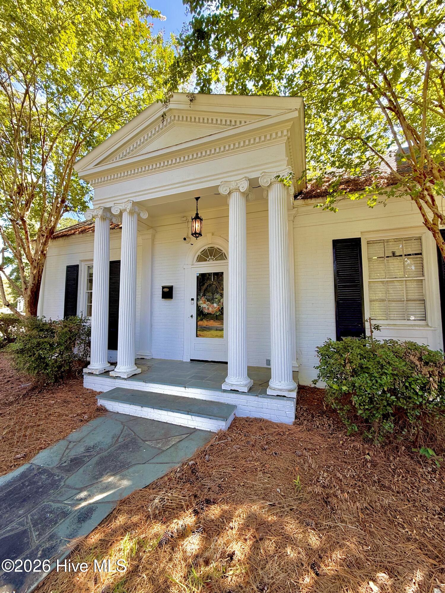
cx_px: 222
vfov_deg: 102.1
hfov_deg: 85.7
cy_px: 296
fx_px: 240
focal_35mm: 14
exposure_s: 1/188
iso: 40
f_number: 2.2
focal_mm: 2.22
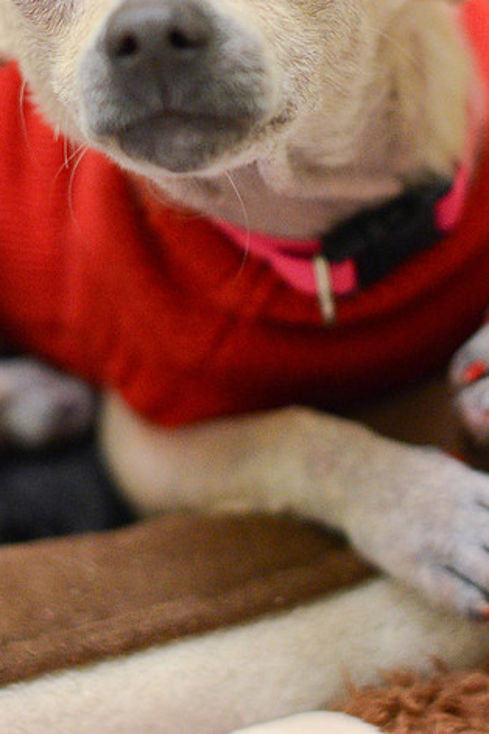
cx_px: 255
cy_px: 154
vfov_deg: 15.1
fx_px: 2750
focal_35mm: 135
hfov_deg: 10.2
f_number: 2
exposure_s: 1/400
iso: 2000
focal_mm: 50
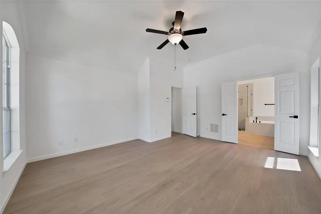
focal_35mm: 12
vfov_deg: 90.0
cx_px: 160
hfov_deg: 112.6
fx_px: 107
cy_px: 107
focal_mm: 12
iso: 640
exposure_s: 1/20
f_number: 9
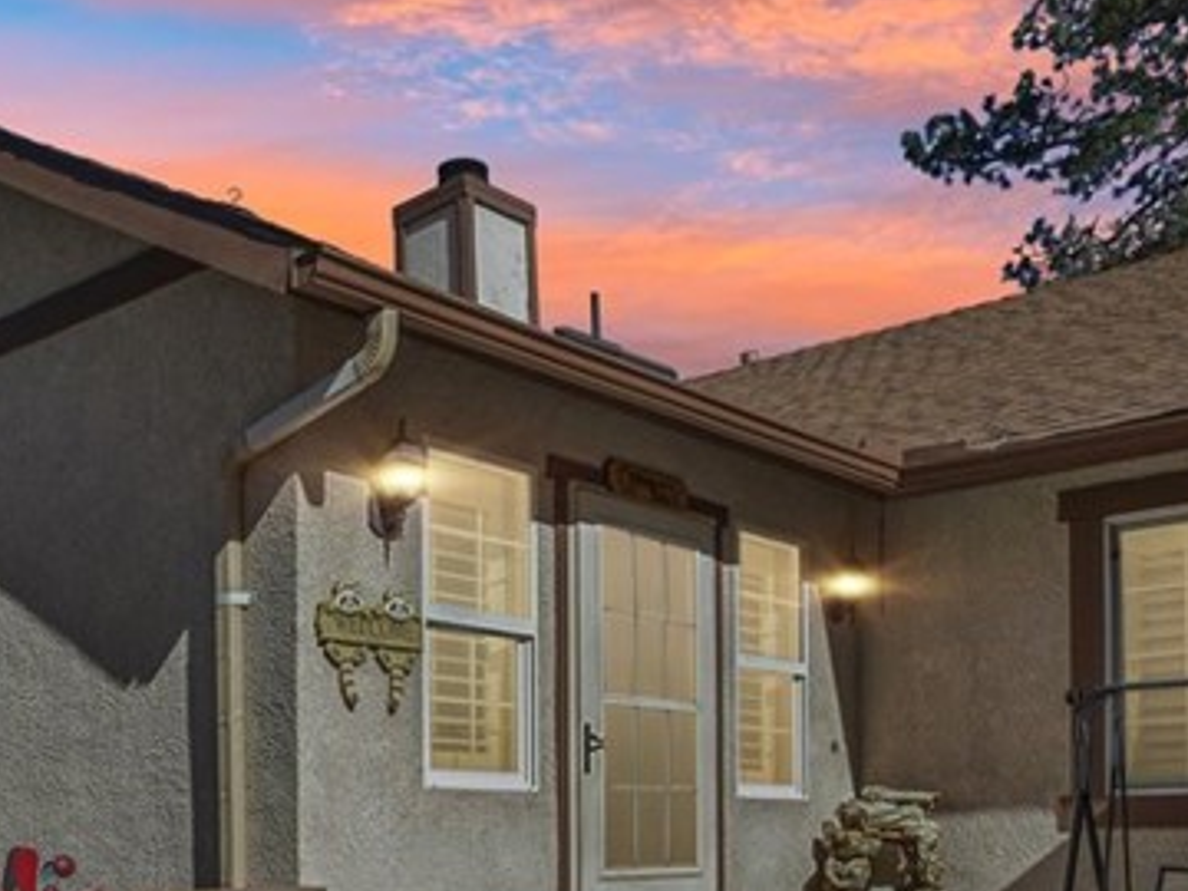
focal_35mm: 41
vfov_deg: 33.0
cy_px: 832
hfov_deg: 45.7
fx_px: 1407
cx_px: 538
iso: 100
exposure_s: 1/320
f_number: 9
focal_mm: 15
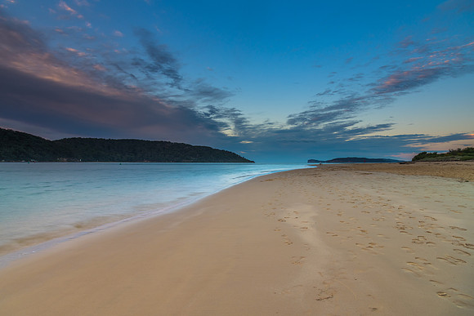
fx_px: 317
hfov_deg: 73.5
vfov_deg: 53.0
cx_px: 237
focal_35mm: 24
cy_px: 158
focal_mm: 24
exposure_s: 1
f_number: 8
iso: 200
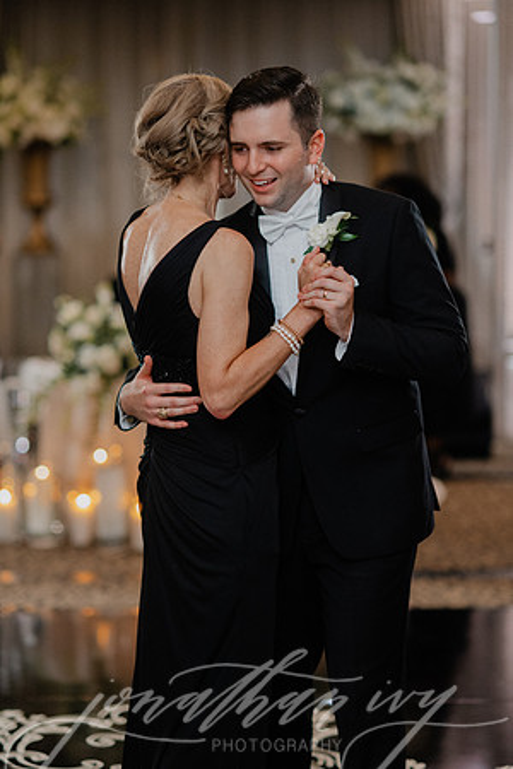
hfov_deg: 16.1
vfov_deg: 23.9
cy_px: 384
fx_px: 1817
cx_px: 256
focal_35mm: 85
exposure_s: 1/160
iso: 2000
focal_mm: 85
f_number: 2
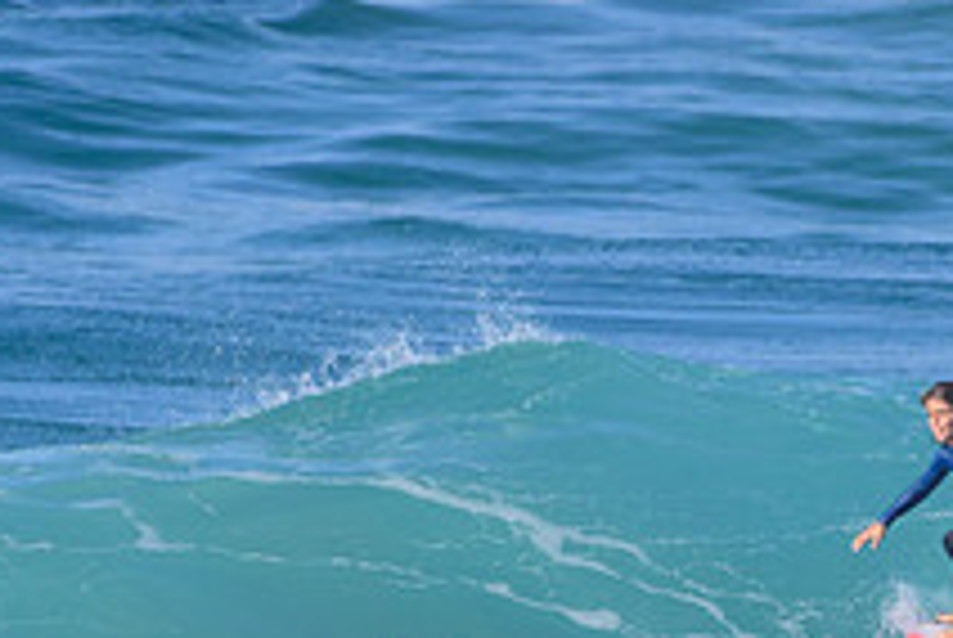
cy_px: 676
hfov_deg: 1.0
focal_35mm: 2050
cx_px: 845
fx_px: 54343
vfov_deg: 0.7
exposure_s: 1/2000
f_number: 5.6
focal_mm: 500
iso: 280
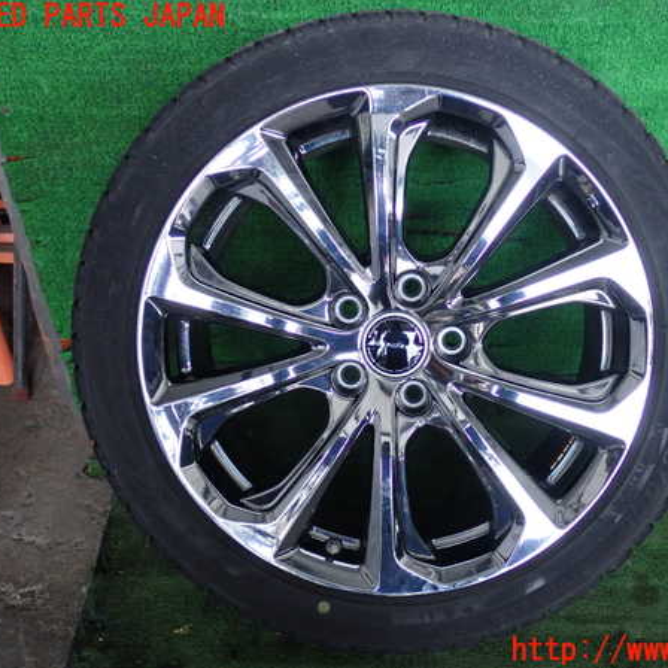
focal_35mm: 45
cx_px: 401
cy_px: 334
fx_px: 982
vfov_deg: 37.6
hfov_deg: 37.4
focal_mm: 6.83
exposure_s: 1/125
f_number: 2.7
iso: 400
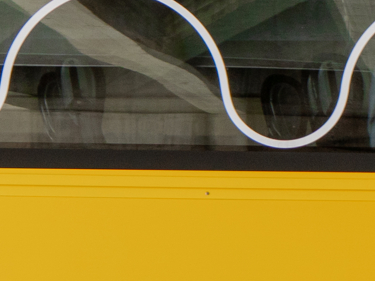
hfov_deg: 5.1
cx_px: 880
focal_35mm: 381
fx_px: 4129
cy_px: 269
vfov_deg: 3.9
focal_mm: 39
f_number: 4
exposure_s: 1/60
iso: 160
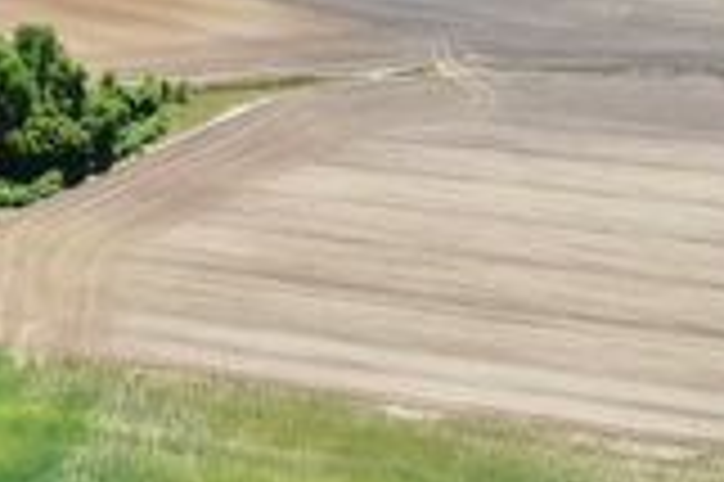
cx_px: 97
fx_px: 1346
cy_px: 65
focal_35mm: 67
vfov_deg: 19.9
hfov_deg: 29.1
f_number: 2.8
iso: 100
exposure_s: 1/1000
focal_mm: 4.39
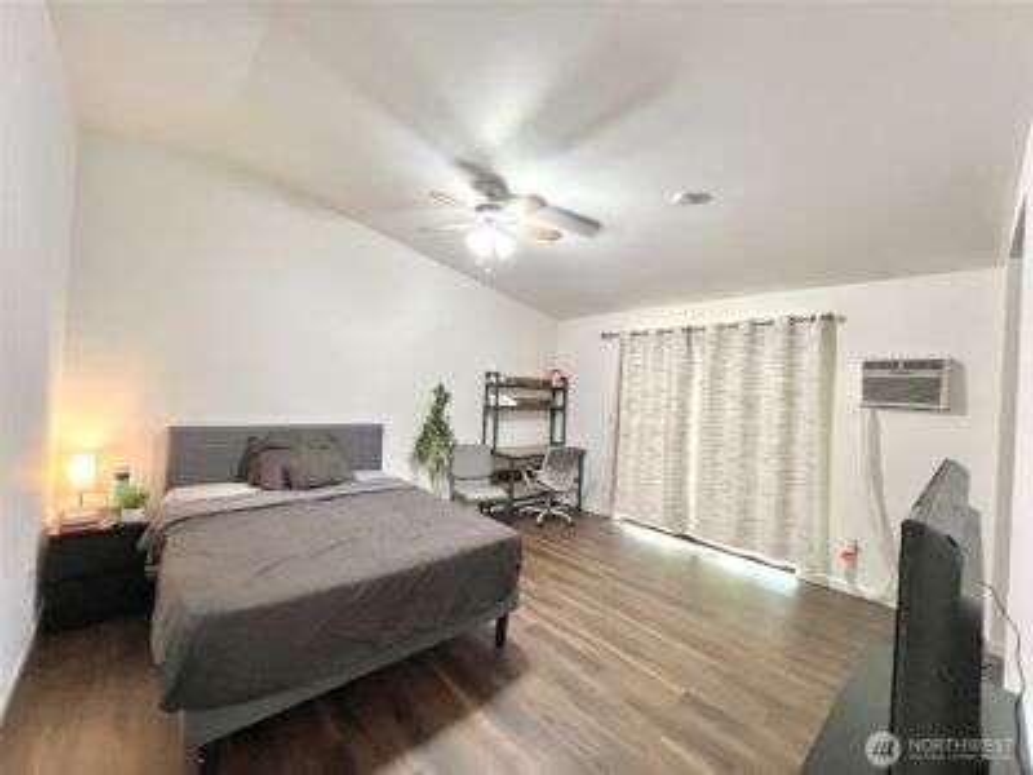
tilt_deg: +0.1
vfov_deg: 89.9
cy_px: 388
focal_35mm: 13
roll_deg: -3.0
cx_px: 516
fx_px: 388
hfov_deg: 106.2
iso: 320
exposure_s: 1/60
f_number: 1.8
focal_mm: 1.57
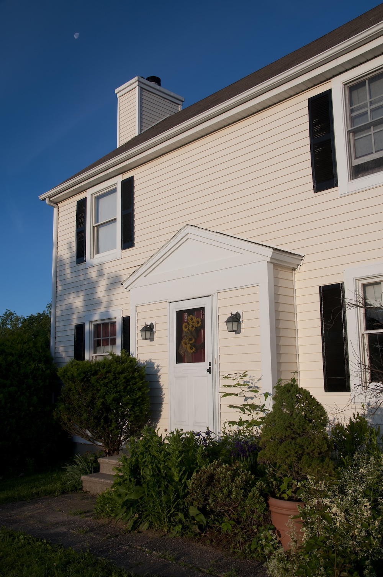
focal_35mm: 36
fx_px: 576
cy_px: 288
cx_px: 192
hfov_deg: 36.8
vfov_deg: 53.2
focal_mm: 24
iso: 200
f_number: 11
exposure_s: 1/80
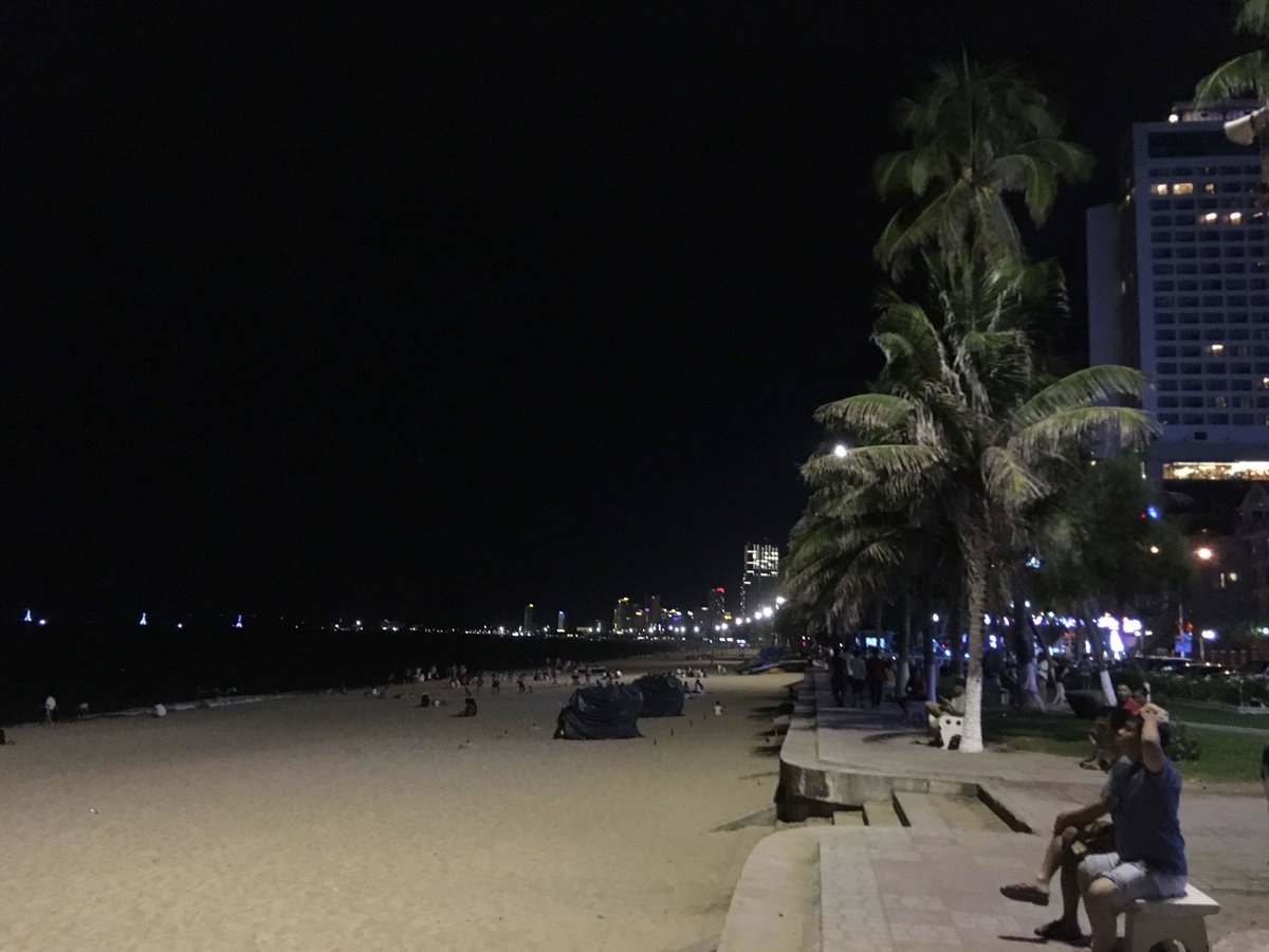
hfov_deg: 61.7
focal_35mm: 29
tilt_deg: +9.1
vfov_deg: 48.2
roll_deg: -2.7
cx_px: 634
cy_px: 476
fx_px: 1063
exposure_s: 1/17
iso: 250
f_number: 2.2
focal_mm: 4.15
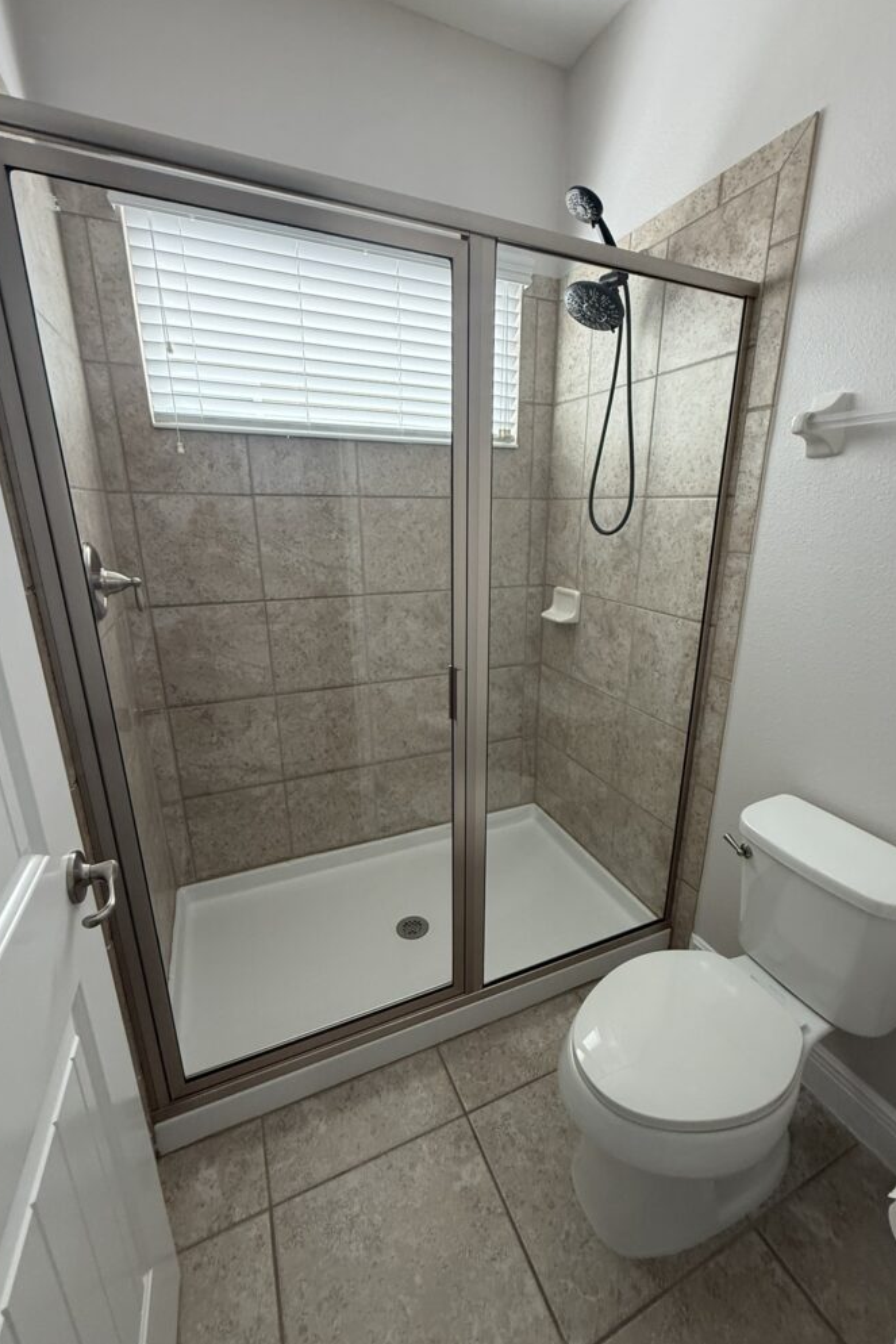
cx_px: 478
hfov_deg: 77.2
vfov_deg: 100.4
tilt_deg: -15.1
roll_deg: -1.9
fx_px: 560
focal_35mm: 15
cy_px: 683
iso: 250
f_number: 2.2
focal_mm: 2.22
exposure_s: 1/99
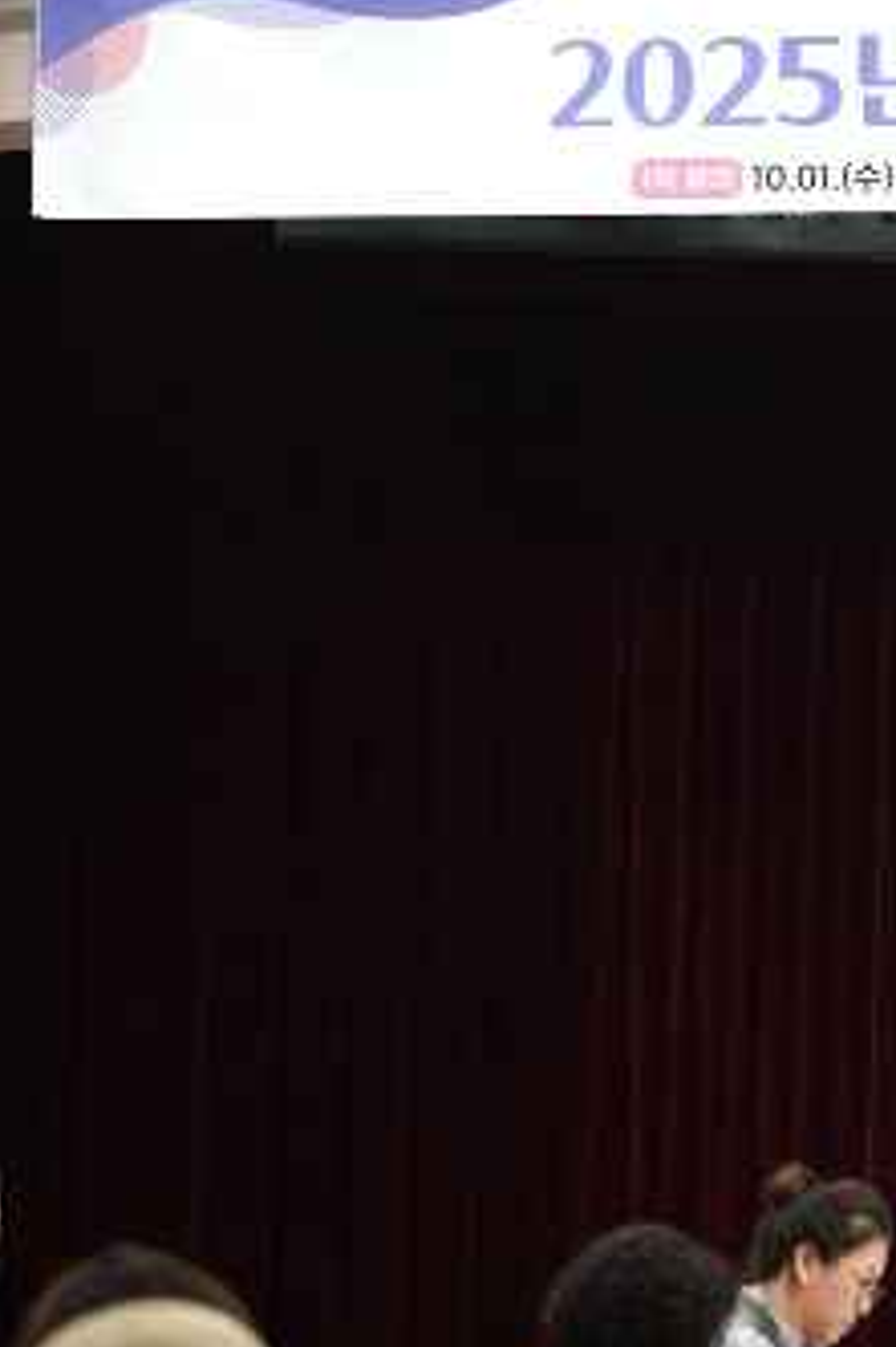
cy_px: 761
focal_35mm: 135
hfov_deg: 9.9
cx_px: 1293
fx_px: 5045
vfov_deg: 15.2
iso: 1250
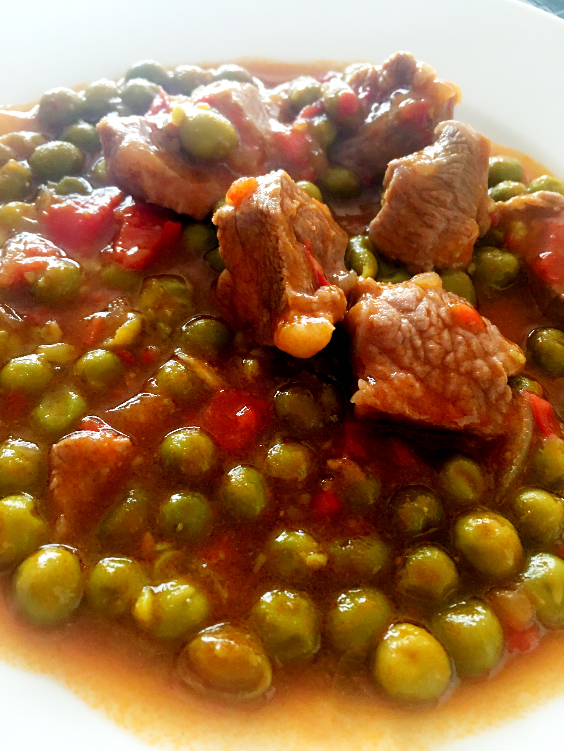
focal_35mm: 29
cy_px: 376
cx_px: 282
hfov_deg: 48.2
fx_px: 630
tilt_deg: -54.8
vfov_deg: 61.7
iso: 80
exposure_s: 1/17
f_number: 2.2
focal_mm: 4.15
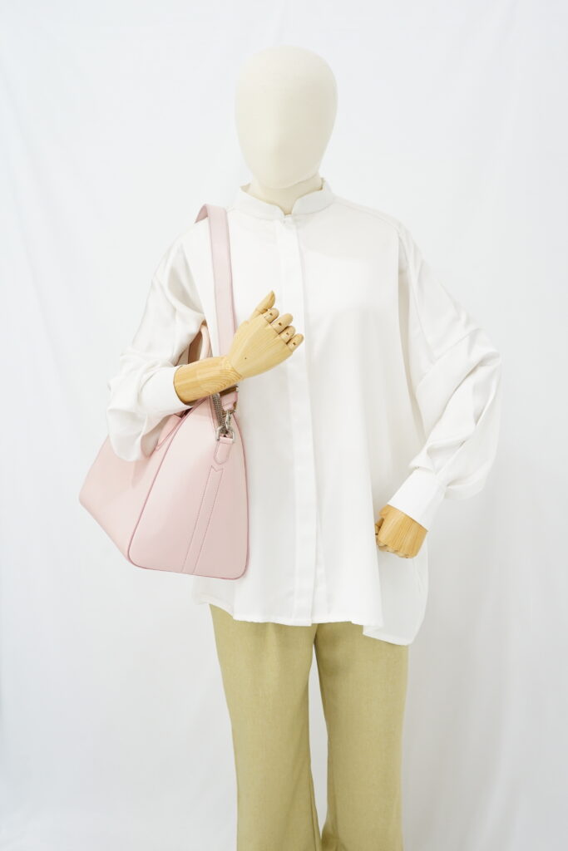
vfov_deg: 39.6
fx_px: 1183
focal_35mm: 50
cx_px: 284
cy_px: 426
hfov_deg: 27.0
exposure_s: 1/10
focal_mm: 50
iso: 640
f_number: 6.3
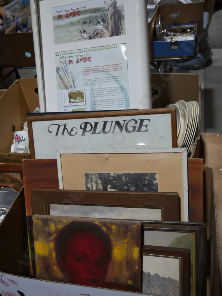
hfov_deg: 41.8
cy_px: 148
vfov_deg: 53.9
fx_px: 290
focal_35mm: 34
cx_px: 111
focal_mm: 17
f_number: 4
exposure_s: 1/125
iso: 200
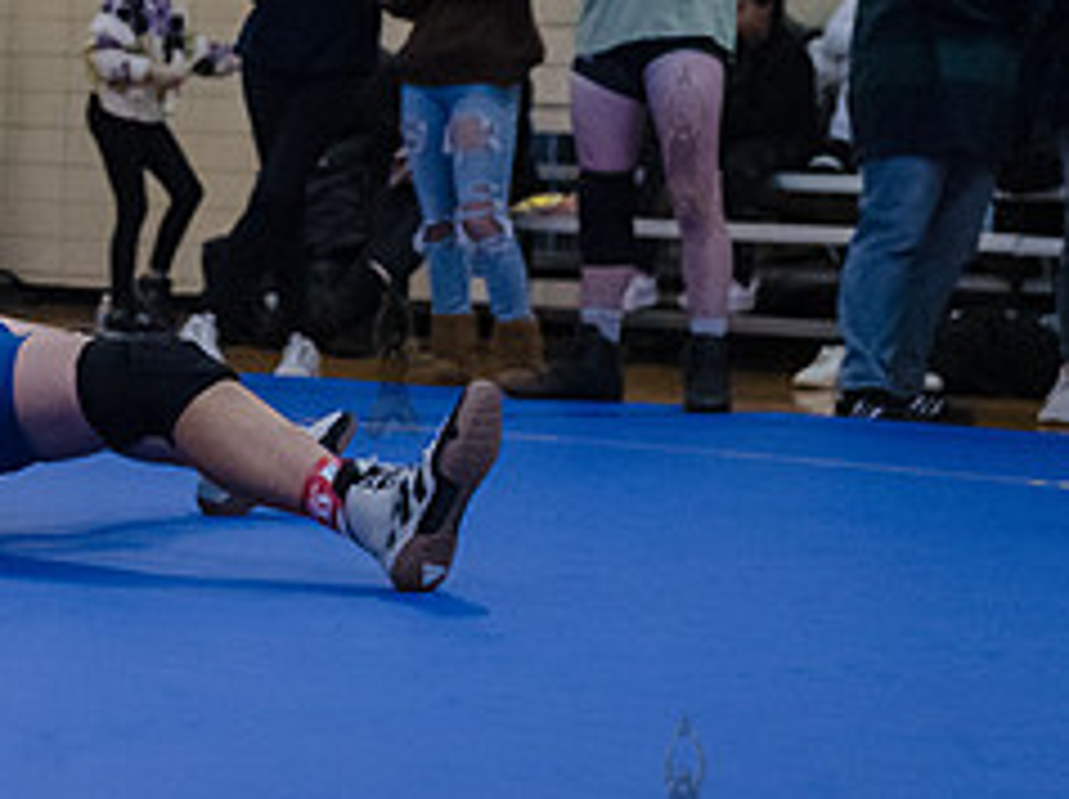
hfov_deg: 12.1
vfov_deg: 9.2
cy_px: 175
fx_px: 4967
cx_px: -140
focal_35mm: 161
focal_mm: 62
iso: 8000
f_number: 3.2
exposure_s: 1/400
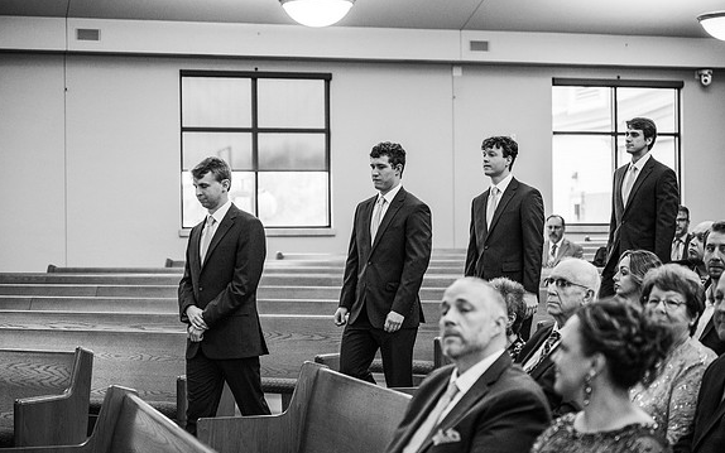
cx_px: 361
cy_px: 231
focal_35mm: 72
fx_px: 1423
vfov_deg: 18.1
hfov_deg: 28.6
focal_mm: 70
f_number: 2.8
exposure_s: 1/250
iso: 2000
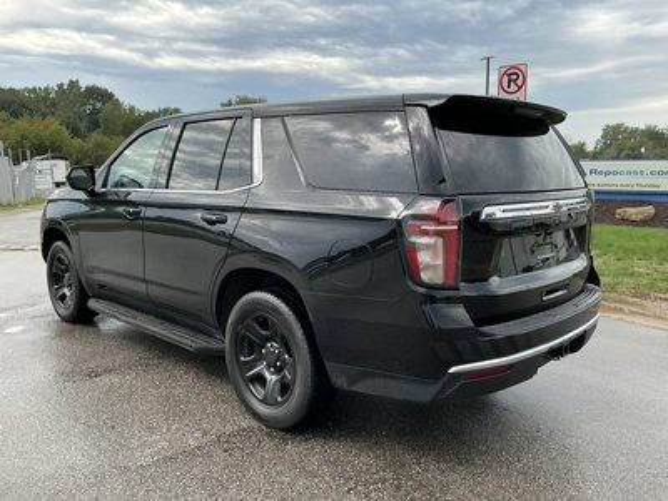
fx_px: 540
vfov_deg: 49.7
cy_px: 250
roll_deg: -0.5
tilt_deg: -7.1
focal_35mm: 28
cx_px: 334
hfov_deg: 63.4
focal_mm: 3
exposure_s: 1/375
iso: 25
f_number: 1.8
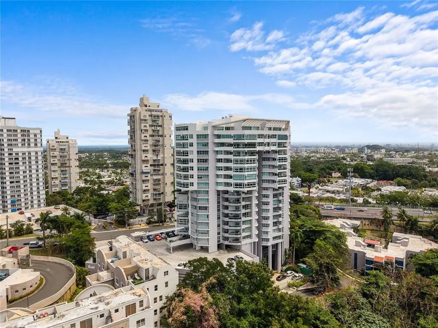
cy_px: 164
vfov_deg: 58.9
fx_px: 291
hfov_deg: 73.9
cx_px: 219
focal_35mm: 23
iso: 200
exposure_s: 1/8000
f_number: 1.8
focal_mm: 8.67
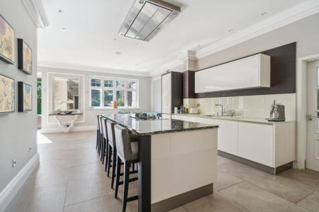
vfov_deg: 73.7
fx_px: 142
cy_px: 106
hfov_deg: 96.8
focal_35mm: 16
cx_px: 160
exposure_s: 1/80
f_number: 5
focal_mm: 16
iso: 640
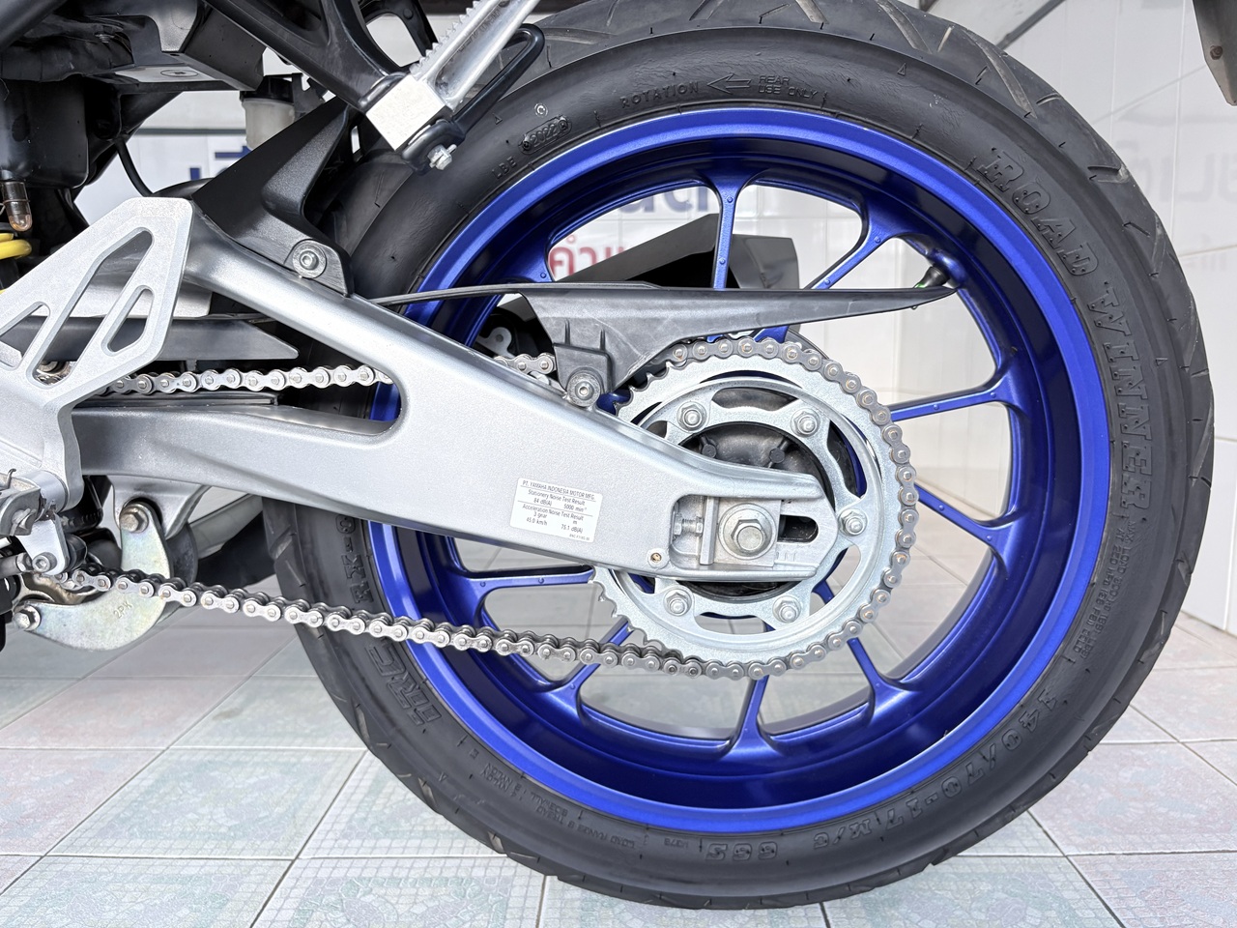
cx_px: 618
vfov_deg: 53.1
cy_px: 464
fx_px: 929
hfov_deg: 67.3
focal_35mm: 26
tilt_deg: -7.2
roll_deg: +0.9
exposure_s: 1/61
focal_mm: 5.96
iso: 125
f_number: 1.6
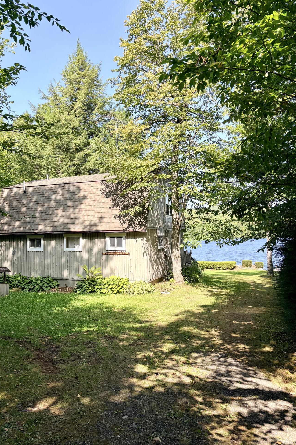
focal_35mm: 28
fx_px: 345
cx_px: 129
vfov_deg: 65.5
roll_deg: +0.7
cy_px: 227
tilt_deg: +1.5
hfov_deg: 46.3
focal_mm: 5.96
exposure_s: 1/945
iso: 50
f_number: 1.6
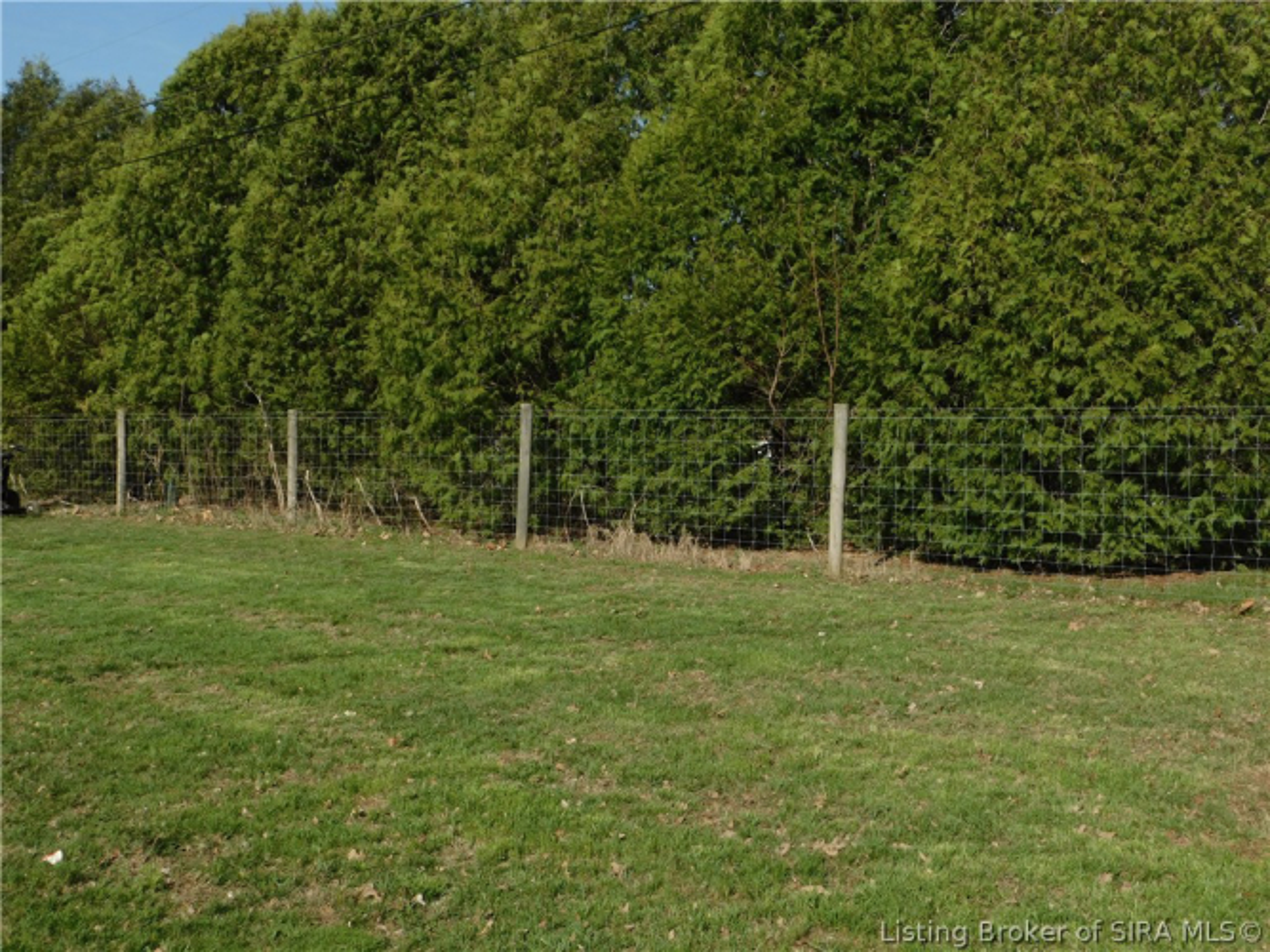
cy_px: 476
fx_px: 1651
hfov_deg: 42.1
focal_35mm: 45
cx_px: 635
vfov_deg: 32.2
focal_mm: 8
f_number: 3.7
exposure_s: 1/1250
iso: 125
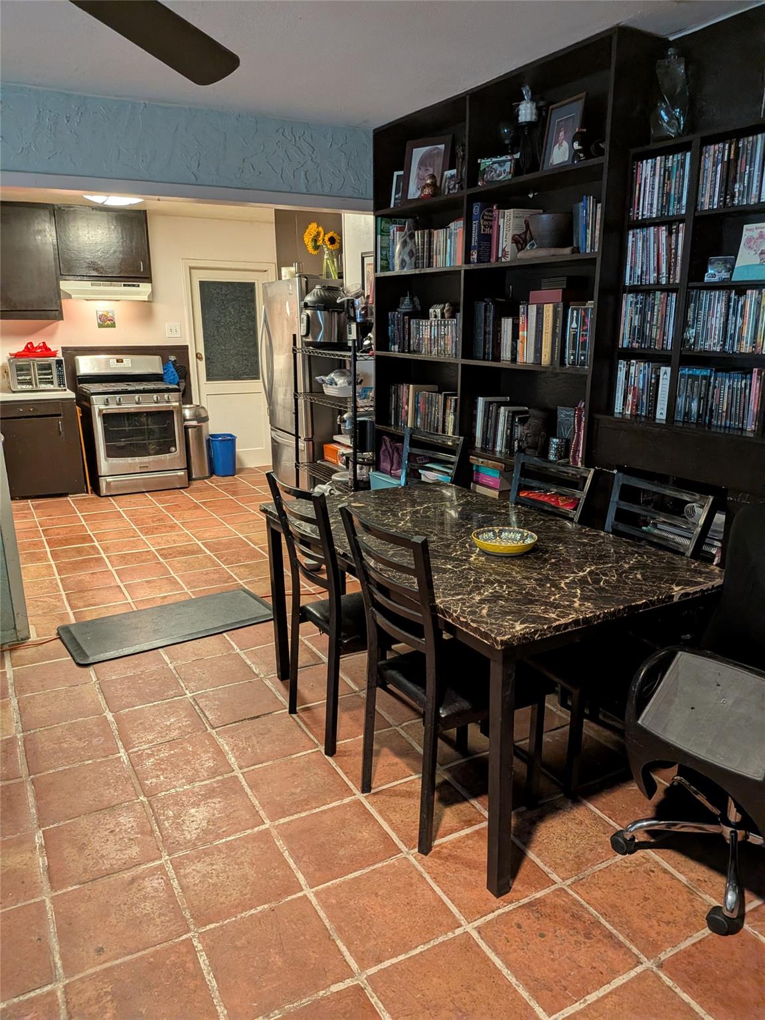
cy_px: 510
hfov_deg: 56.8
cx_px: 382
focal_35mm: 24
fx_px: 707
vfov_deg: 71.6
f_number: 1.7
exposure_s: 1/60
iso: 703
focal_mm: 4.53
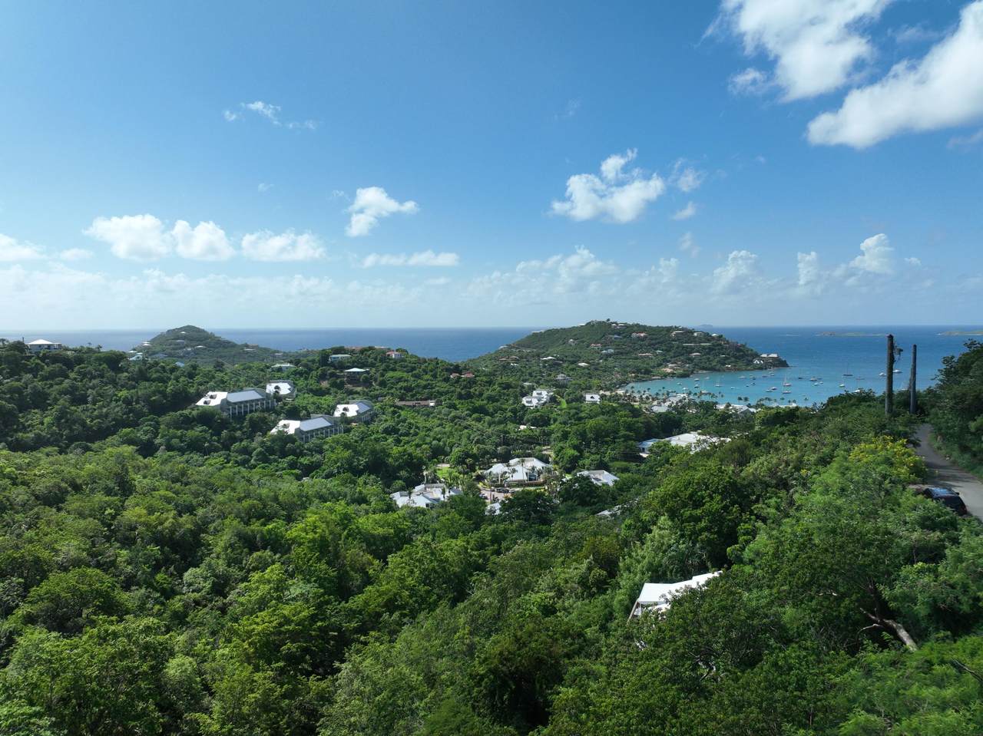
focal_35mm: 24
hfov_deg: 71.6
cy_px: 368
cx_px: 492
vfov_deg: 56.8
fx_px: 681
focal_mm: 12.29
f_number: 2.8
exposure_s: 1/2500
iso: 130
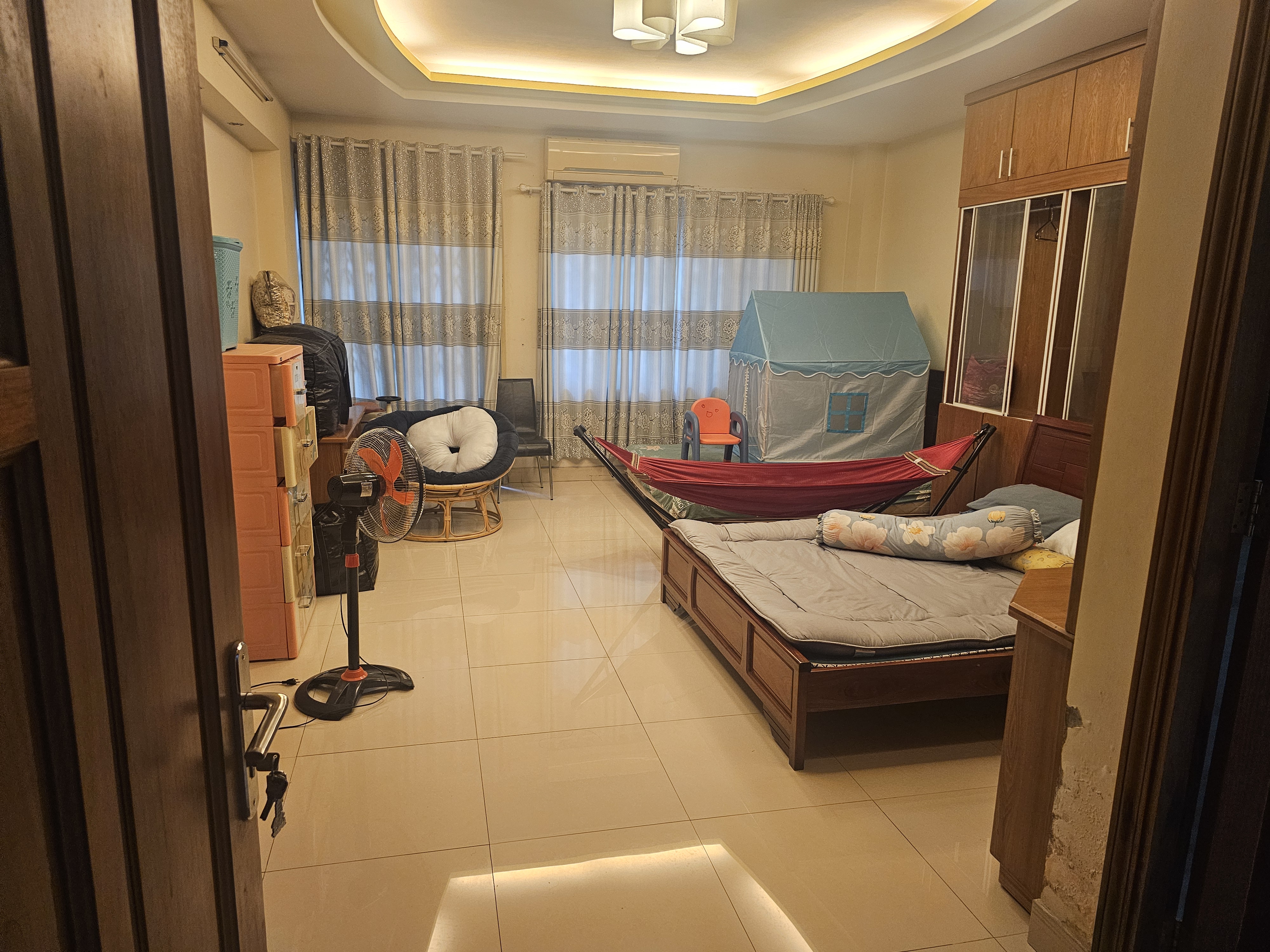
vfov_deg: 58.9
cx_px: 635
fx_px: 844
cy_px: 476
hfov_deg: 73.9
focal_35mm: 23
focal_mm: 6.3
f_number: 1.7
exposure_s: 1/100
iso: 500
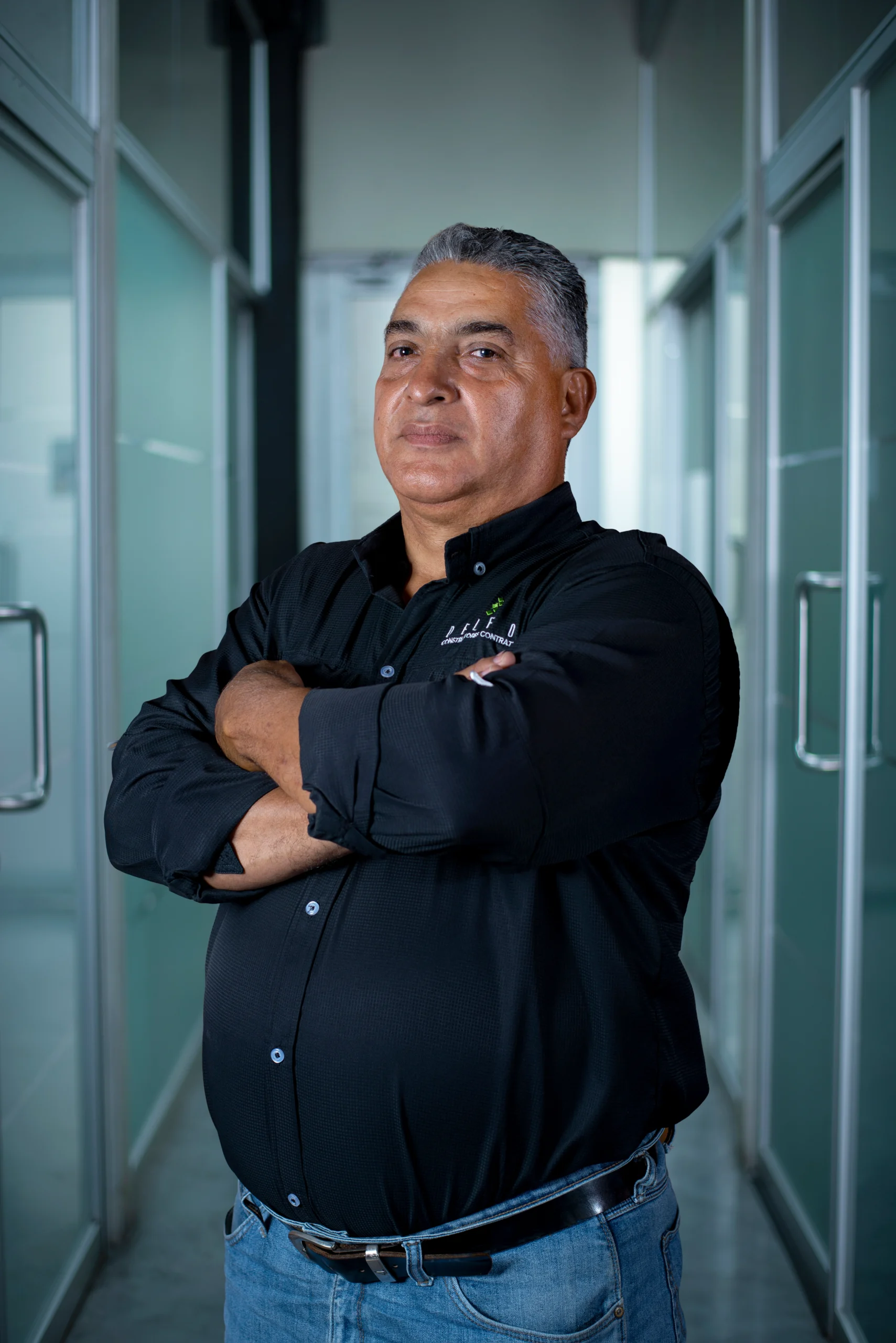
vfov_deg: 39.6
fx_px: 1865
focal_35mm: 50
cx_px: 448
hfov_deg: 27.0
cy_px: 672
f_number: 2
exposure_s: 1/160
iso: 200
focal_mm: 50
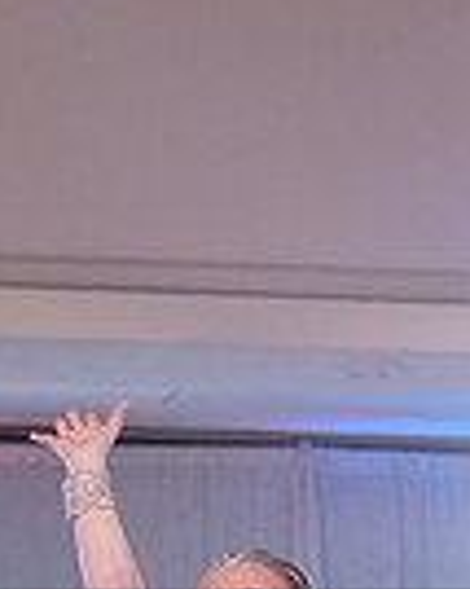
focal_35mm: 228
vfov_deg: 8.4
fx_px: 3969
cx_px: -7
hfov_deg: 6.8
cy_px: 738
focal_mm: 56
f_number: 4
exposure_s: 1/500
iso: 2500
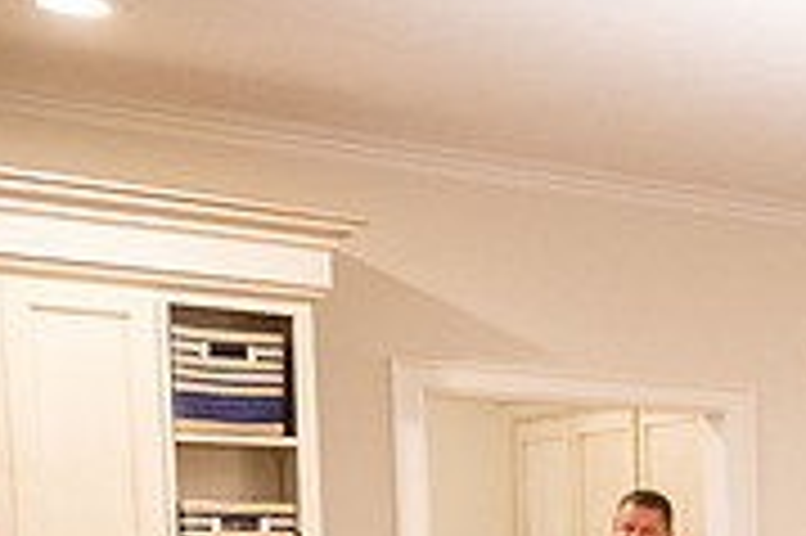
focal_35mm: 82
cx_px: 1279
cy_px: 781
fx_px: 1834
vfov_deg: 15.5
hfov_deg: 20.4
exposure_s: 1/320
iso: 6400
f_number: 2.8
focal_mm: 24
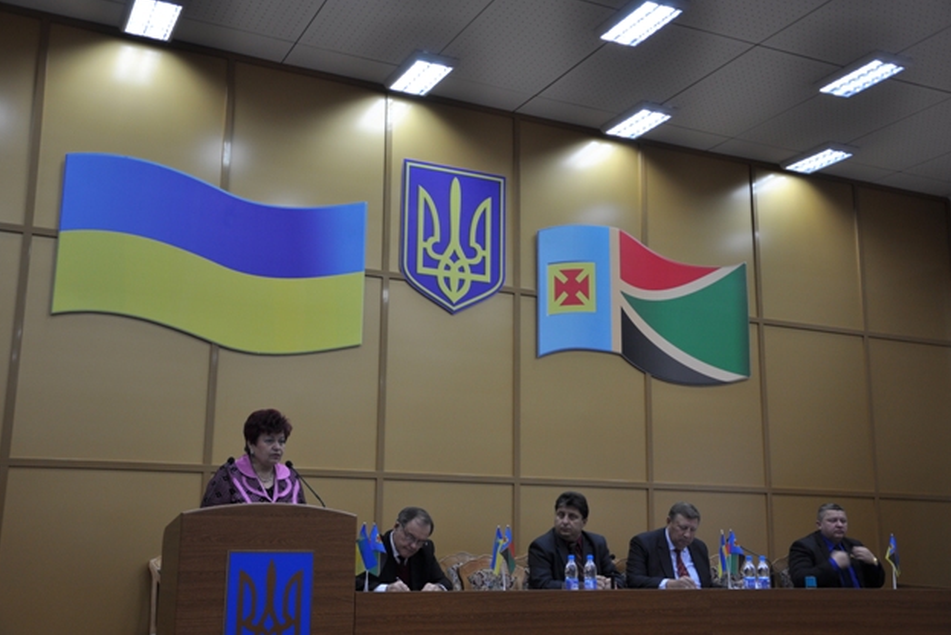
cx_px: 481
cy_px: 318
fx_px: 1057
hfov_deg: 48.4
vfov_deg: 33.4
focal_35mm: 40
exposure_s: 1/20
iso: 200
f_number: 4.5
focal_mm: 26
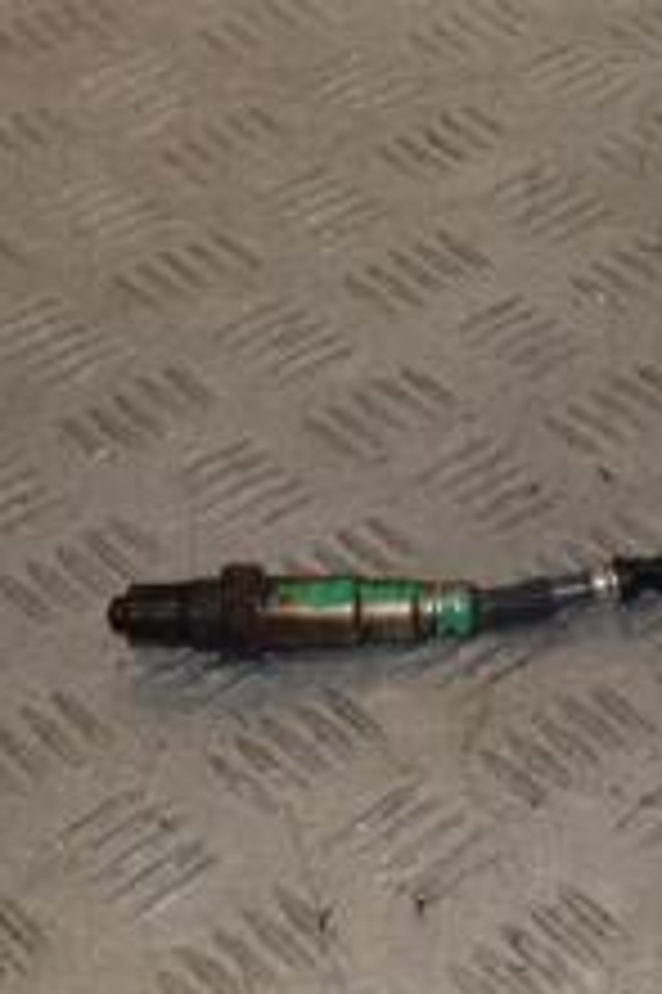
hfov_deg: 11.3
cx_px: 1126
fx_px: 3149
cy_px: 288
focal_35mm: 114
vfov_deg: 17.9
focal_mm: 28
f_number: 9
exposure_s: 1/200
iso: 800
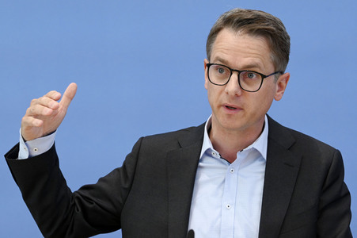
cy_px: 119
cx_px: 178
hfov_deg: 20.4
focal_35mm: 100
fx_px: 991
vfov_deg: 13.7
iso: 3200
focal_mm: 100
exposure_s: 1/640
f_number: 5.6
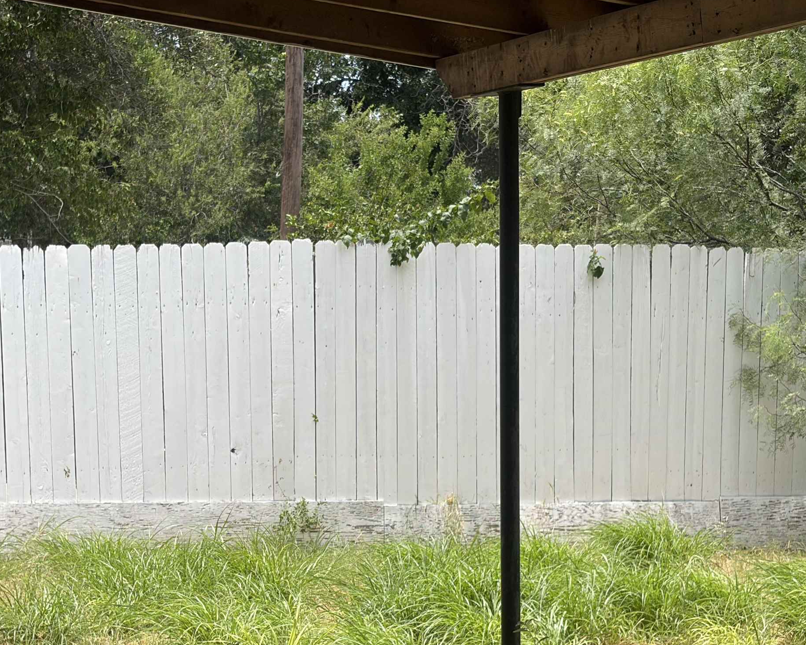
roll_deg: +0.6
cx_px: 236
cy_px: 471
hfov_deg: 22.3
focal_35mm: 85
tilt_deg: -3.6
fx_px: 2028
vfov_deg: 18.0
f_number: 1.6
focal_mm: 5.96
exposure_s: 1/3448
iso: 40
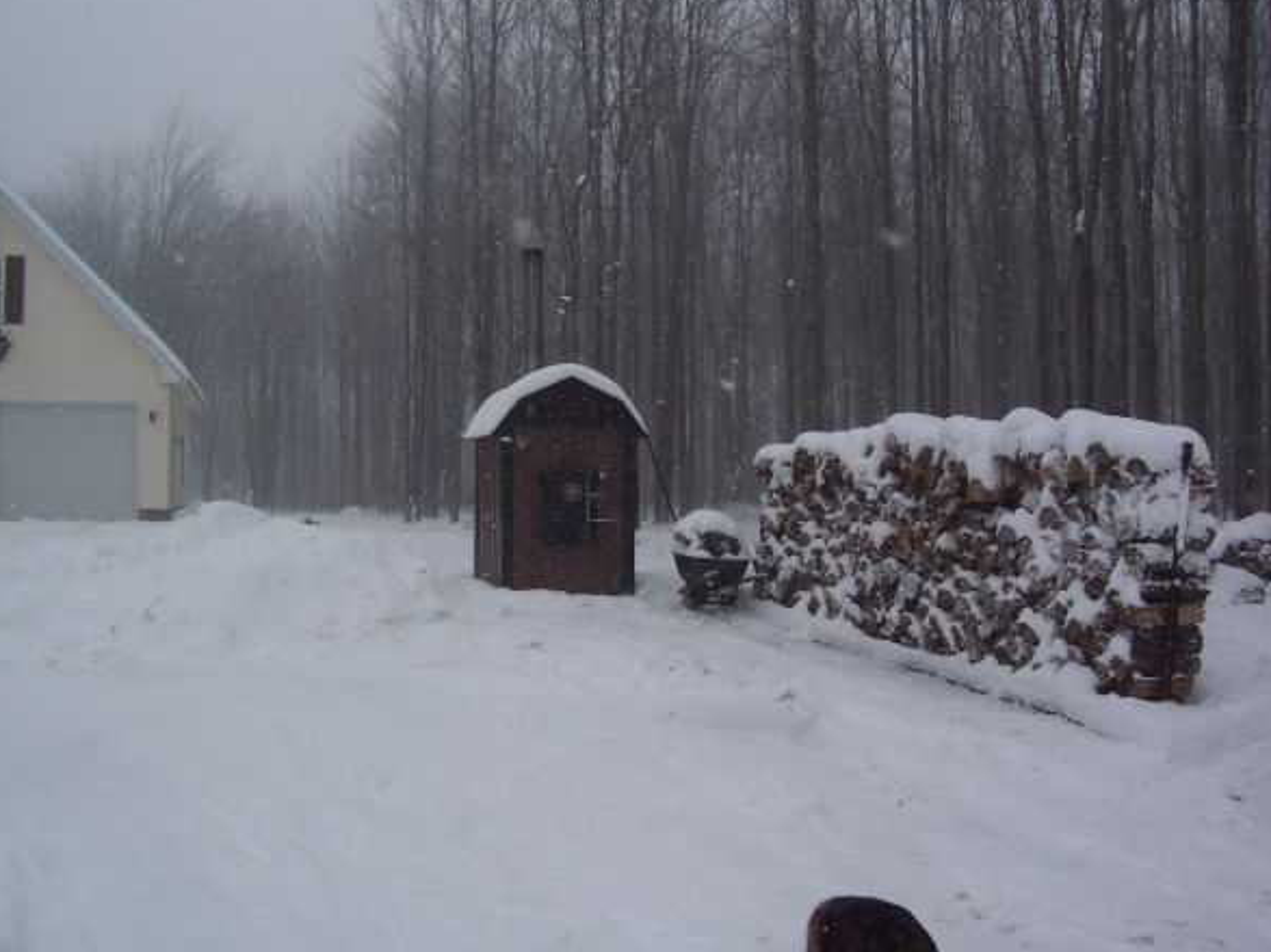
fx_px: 1322
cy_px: 435
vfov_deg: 39.6
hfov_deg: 51.4
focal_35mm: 36
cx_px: 652
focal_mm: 5.5
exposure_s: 1/500
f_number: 4
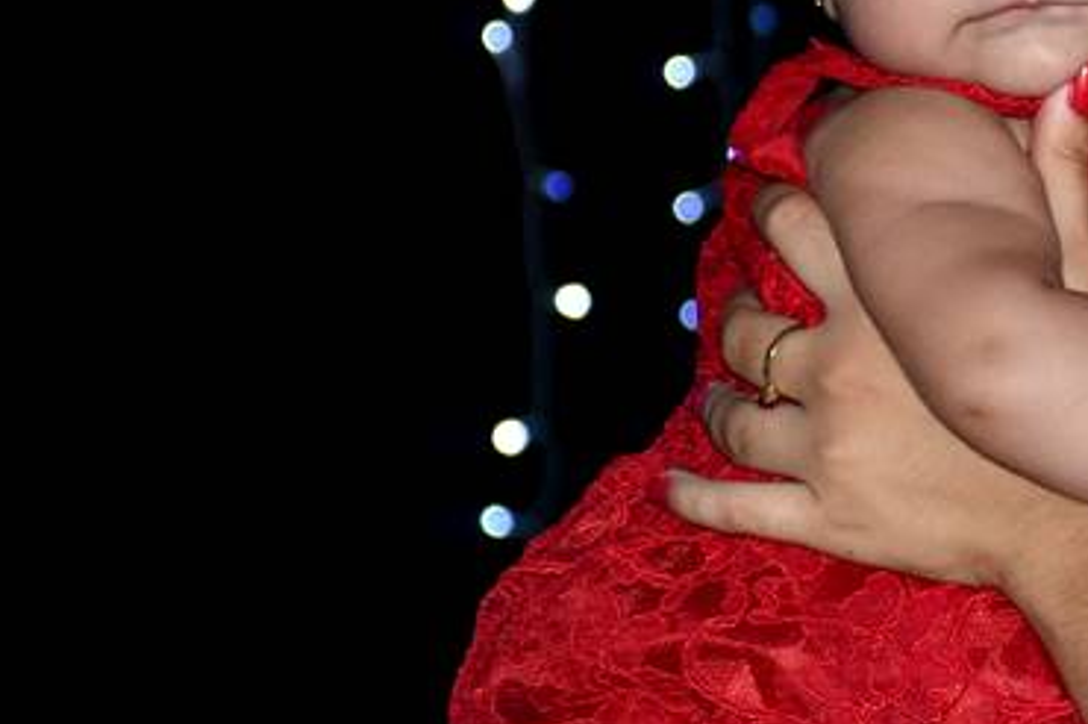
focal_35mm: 341
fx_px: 10296
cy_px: 312
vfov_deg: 4.0
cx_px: 1488
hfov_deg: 6.0
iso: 800
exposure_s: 1/100
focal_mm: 70
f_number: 5
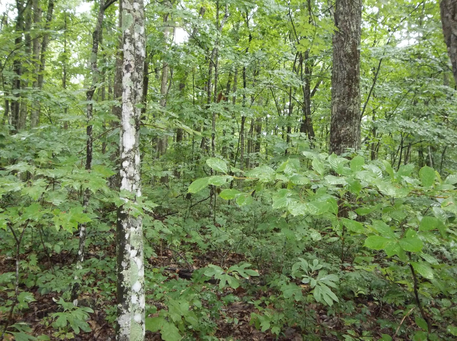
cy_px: 170
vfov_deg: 38.6
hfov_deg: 50.2
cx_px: 228
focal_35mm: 37
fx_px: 488
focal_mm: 6.6
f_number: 4
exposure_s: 1/40
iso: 400
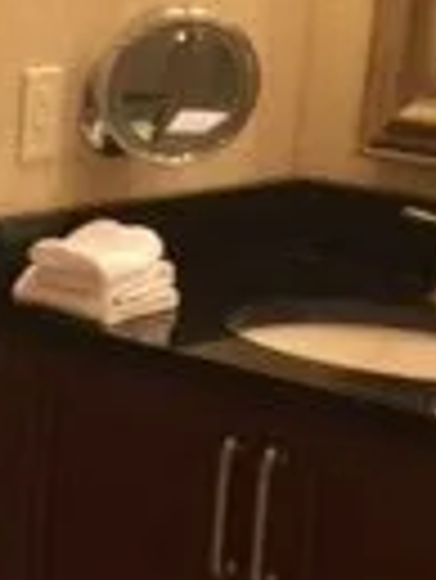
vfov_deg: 13.7
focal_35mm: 144
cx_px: -499
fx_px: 2414
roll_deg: -0.6
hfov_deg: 9.5
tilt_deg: -12.8
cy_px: 342
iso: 40
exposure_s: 1/15
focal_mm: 4.15
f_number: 2.2
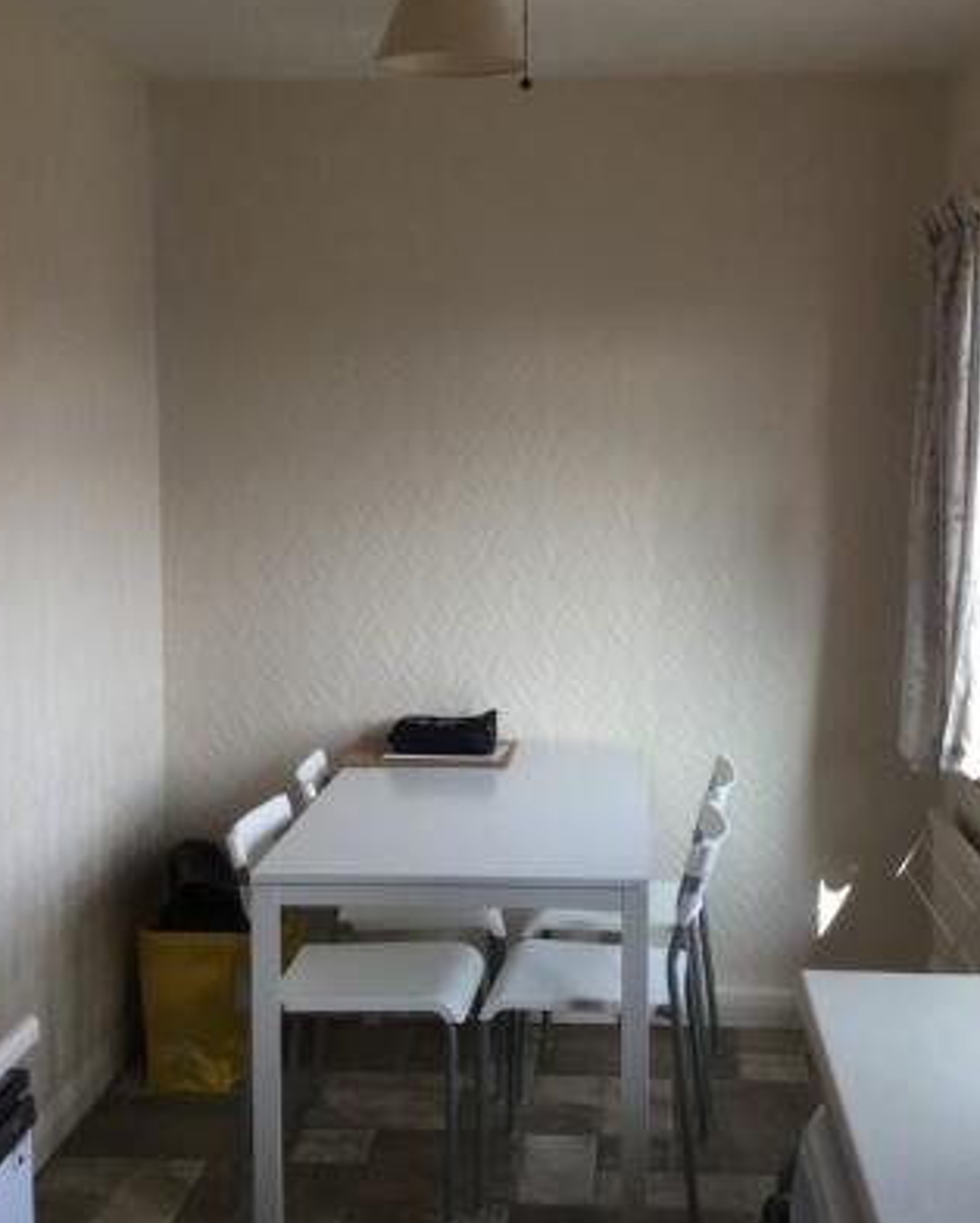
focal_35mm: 45
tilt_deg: -5.0
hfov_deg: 33.4
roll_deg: +0.6
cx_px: 570
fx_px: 1630
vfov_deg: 41.1
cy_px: 563
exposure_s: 1/120
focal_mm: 3.3
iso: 40
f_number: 2.4
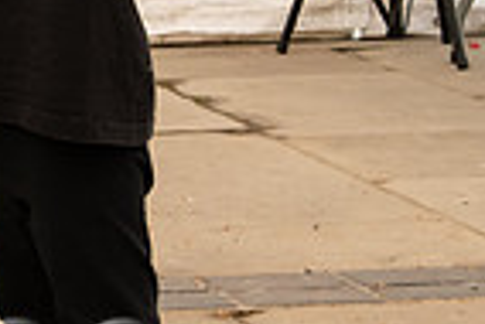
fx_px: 2711
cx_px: -321
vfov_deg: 6.7
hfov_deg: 9.8
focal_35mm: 201
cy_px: -200
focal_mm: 40
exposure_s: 1/320
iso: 560
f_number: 8
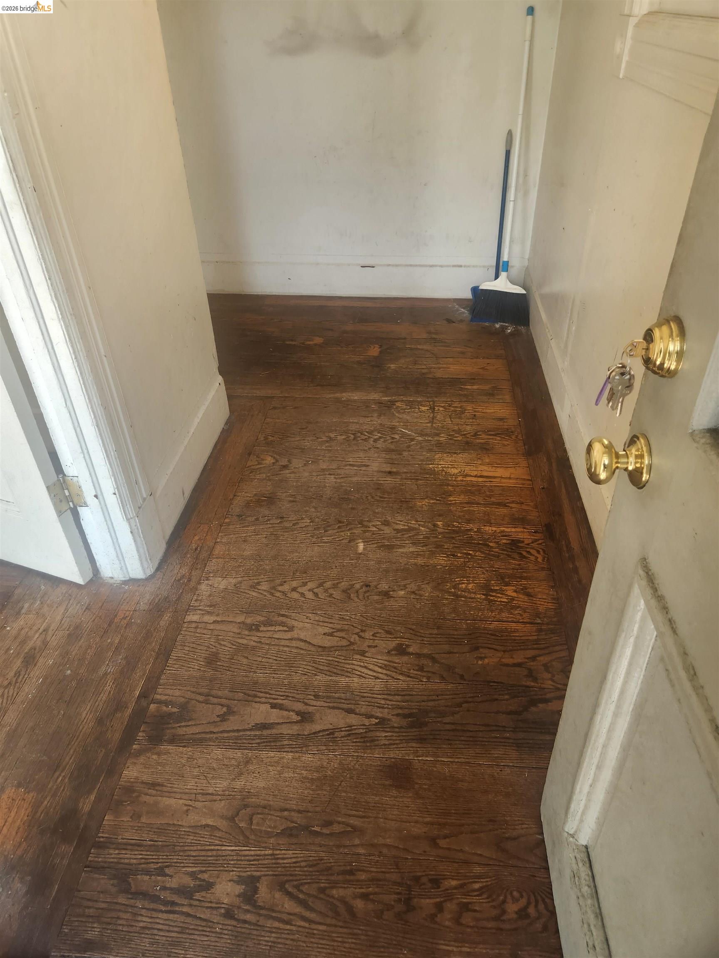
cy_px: 479
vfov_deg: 73.9
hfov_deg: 58.9
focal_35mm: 23
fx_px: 637
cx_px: 360
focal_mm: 5.4
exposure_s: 1/180
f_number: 1.8
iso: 100
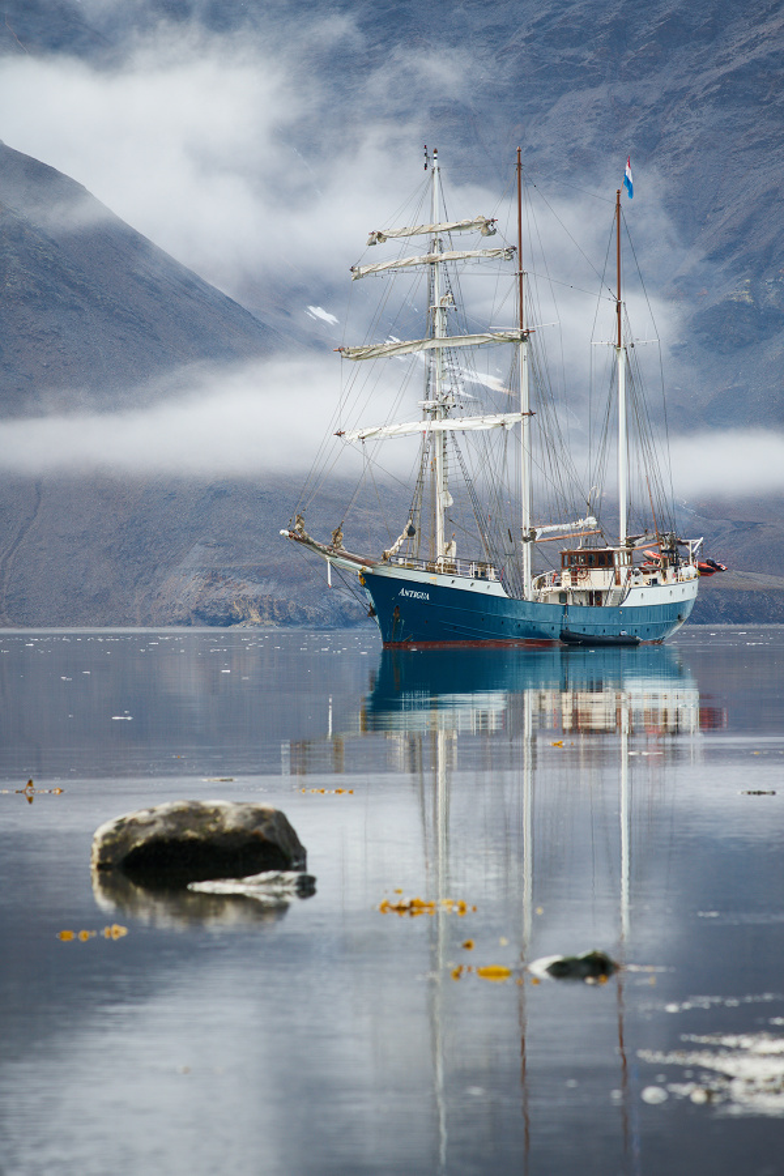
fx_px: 6533
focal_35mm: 200
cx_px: 392
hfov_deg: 6.9
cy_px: 588
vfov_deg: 10.3
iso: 200
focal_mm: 200
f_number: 8
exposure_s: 1/100
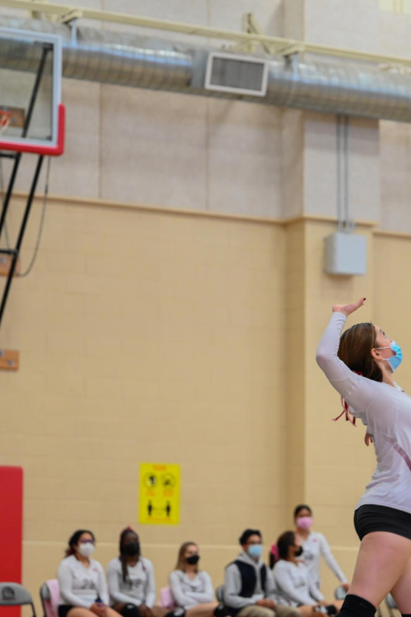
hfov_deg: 10.5
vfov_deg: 15.8
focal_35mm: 130
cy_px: 308
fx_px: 2226
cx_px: 296
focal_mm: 86
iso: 2500
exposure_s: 1/400
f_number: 2.8
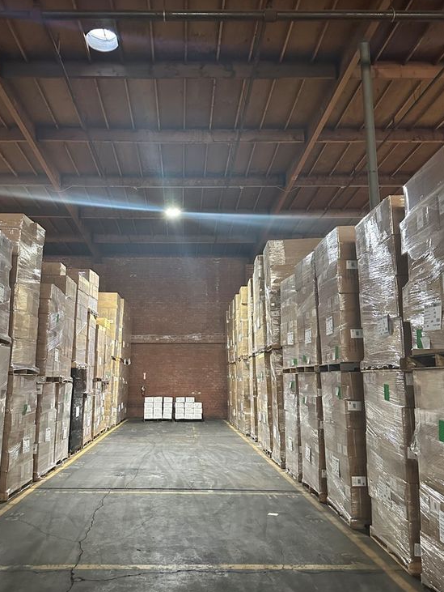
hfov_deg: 49.6
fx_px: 478
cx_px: 188
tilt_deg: +10.1
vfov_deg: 63.4
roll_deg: -1.4
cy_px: 299
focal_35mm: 28
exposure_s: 1/60
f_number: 1.78
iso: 800
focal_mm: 6.86
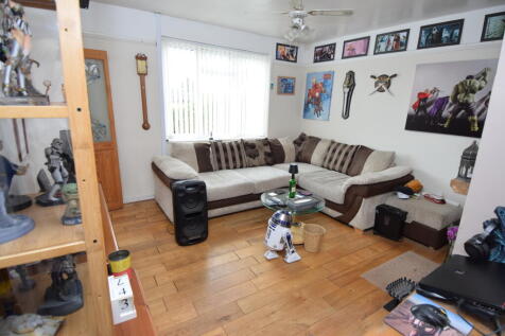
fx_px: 252
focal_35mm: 18
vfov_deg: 67.3
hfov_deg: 90.0
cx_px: 252
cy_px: 168
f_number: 4
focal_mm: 12
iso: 800
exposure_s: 1/60
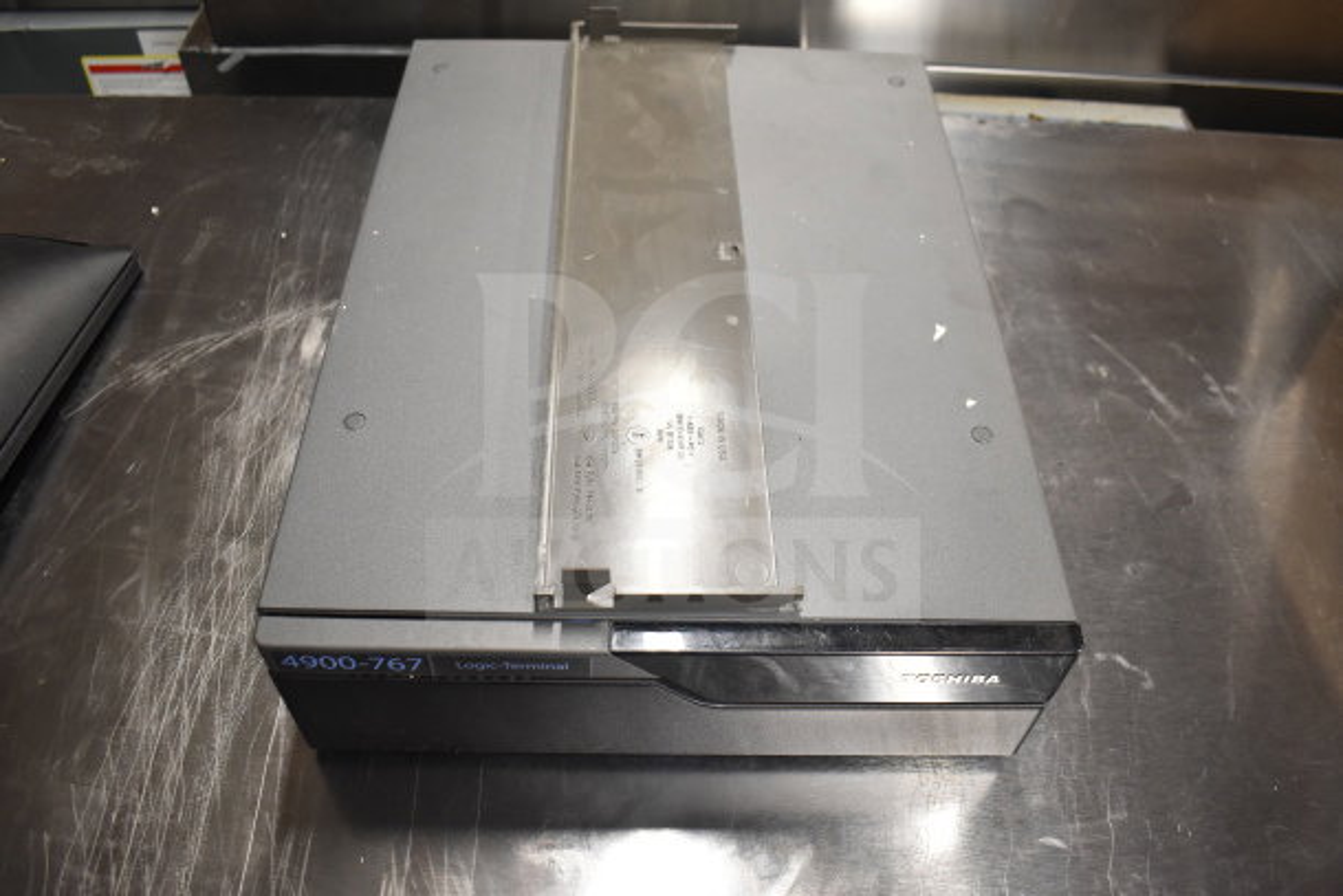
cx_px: 672
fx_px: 1119
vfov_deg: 43.6
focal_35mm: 30
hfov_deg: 61.9
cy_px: 448
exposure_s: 1/30
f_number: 3.5
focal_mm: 20
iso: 1100
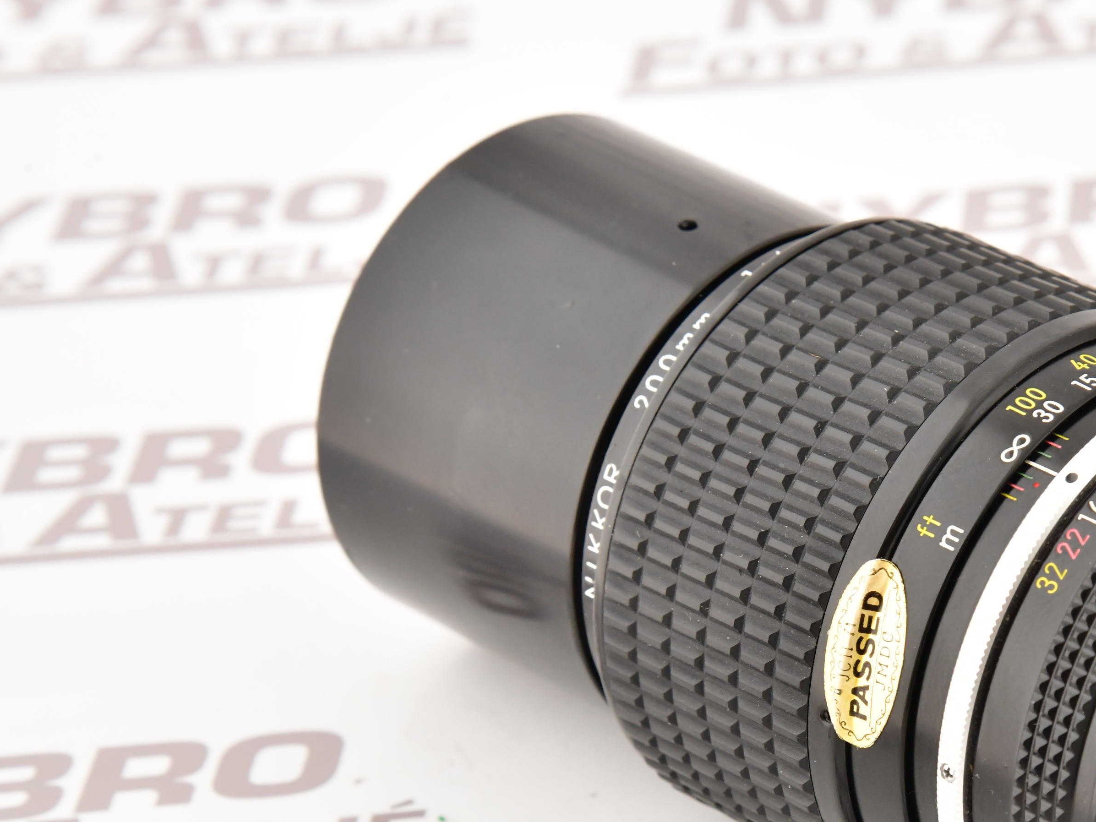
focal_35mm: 199
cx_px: 925
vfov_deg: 7.5
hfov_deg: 9.9
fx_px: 6301
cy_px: 583
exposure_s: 1/160
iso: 1600
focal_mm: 120
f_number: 13
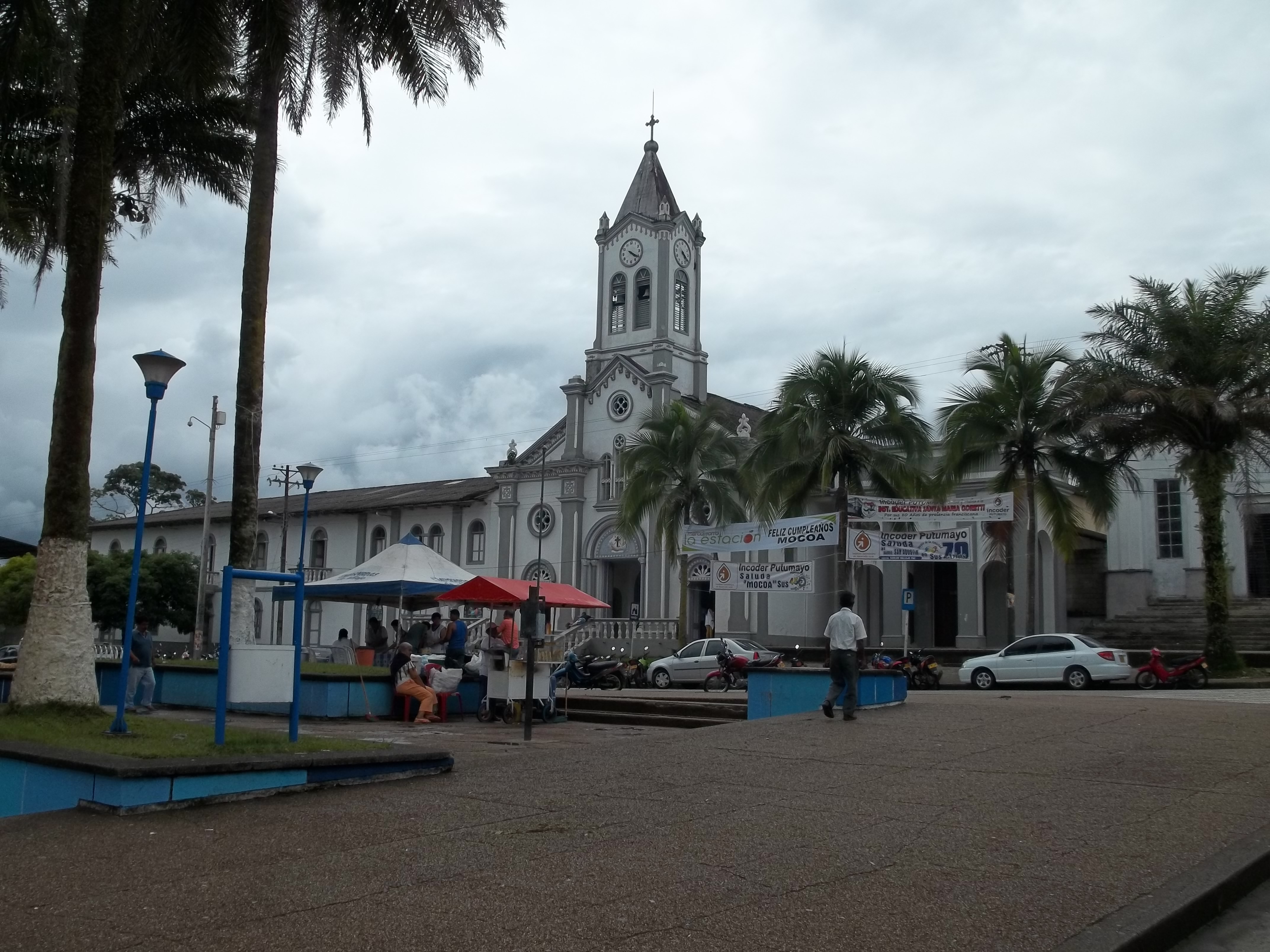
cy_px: 476
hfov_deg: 55.4
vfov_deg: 42.9
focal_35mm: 33
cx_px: 635
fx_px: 1211
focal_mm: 5.9
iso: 64
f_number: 8
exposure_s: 1/320
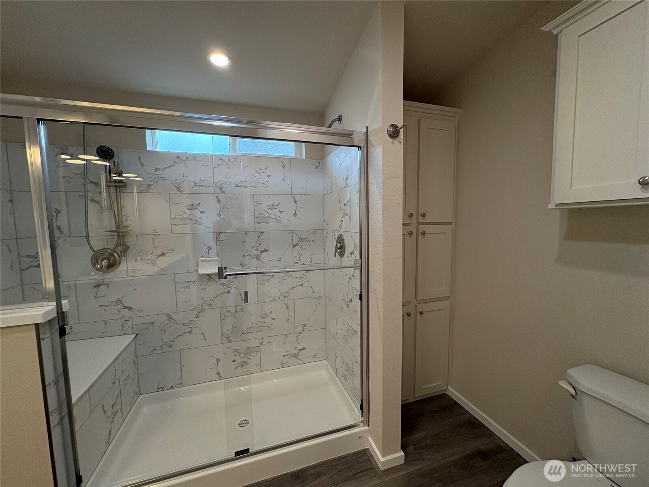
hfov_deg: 102.1
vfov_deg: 85.7
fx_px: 262
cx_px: 324
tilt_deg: -5.1
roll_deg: +1.6
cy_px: 244
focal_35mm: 14
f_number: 2.2
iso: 125
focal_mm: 2.22
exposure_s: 1/120
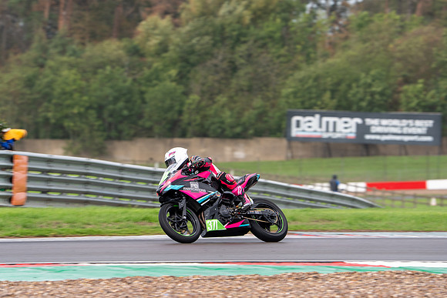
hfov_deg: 5.4
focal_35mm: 382
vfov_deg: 3.6
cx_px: 199
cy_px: 125
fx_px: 4747
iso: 125
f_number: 7.1
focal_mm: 330
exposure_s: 1/400
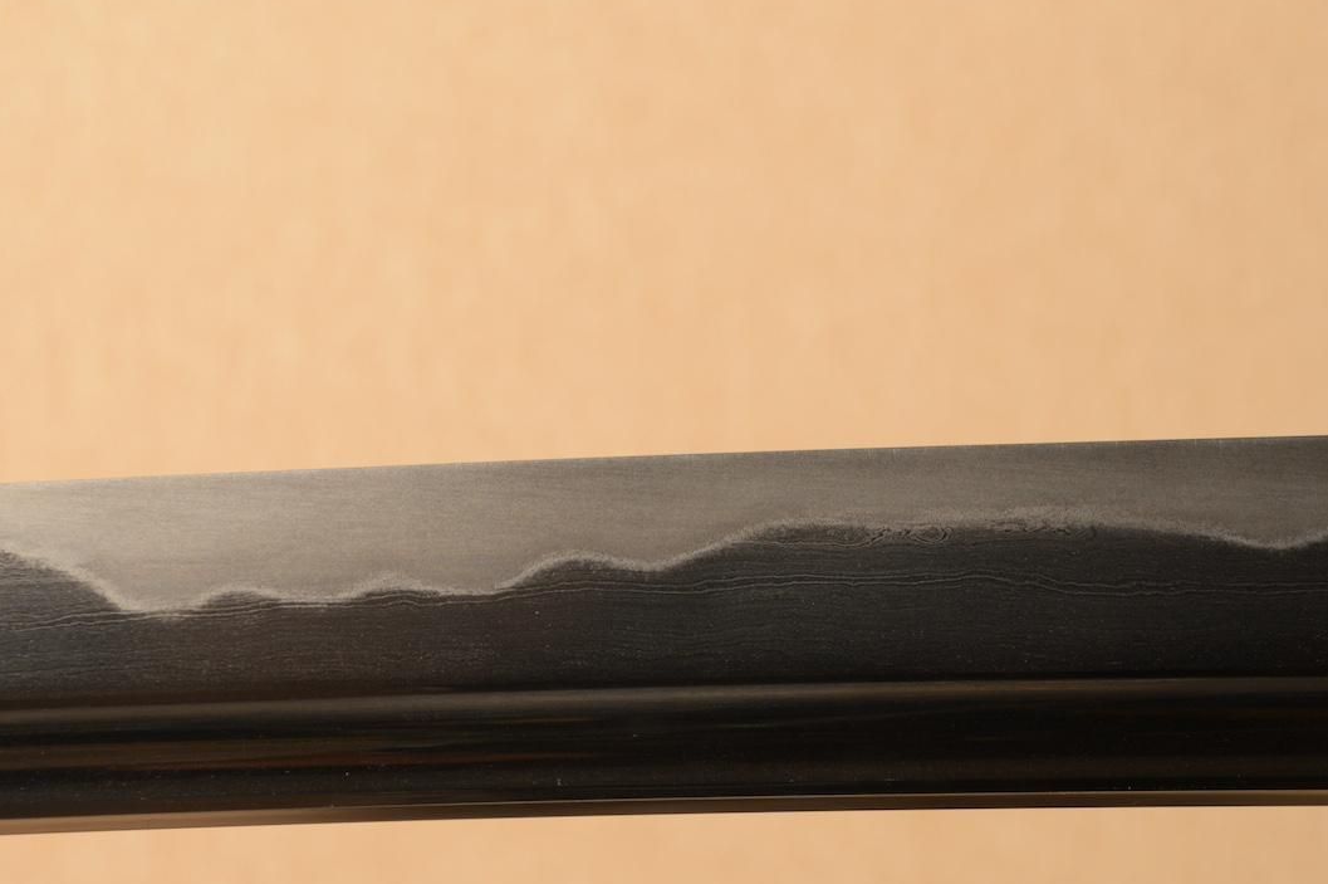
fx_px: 5861
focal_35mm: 159
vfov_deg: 8.6
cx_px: 749
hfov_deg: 12.9
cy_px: 551
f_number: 11
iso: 400
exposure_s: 1/2
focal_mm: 80
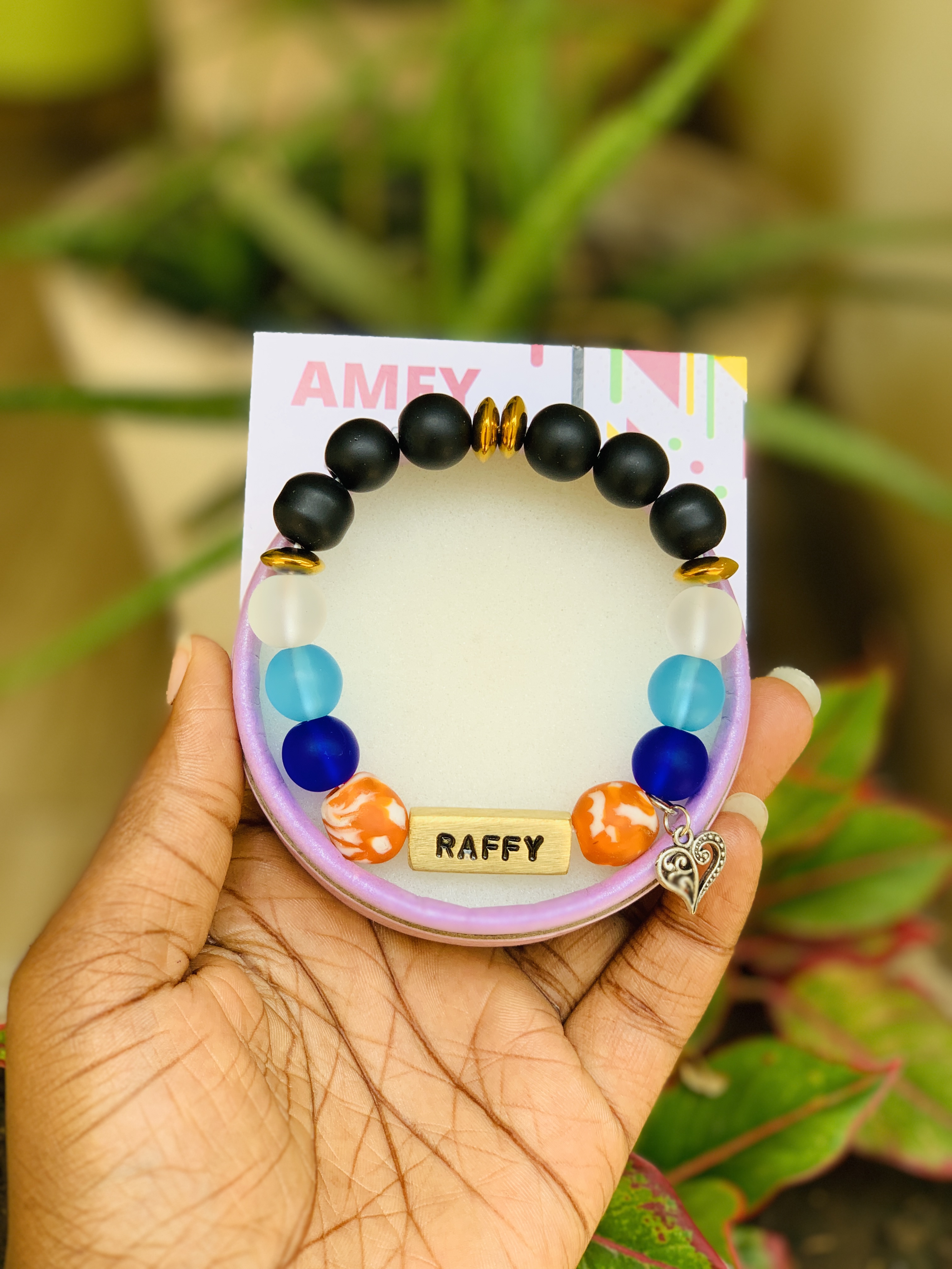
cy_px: 634
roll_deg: -3.8
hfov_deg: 28.0
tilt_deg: -30.9
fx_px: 1907
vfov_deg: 36.8
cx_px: 476
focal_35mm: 52
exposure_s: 1/140
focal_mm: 6
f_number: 2.4
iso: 16
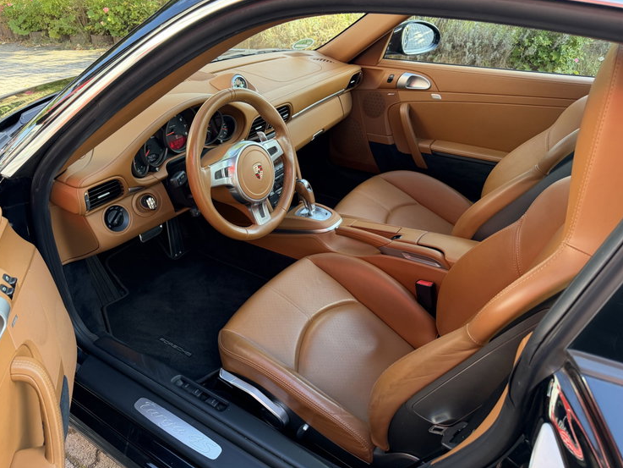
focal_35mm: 25
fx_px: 450
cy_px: 226
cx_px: 299
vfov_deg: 54.9
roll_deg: +0.6
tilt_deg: -31.0
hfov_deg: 69.4
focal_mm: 6.76
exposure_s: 1/231
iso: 200
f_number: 1.78
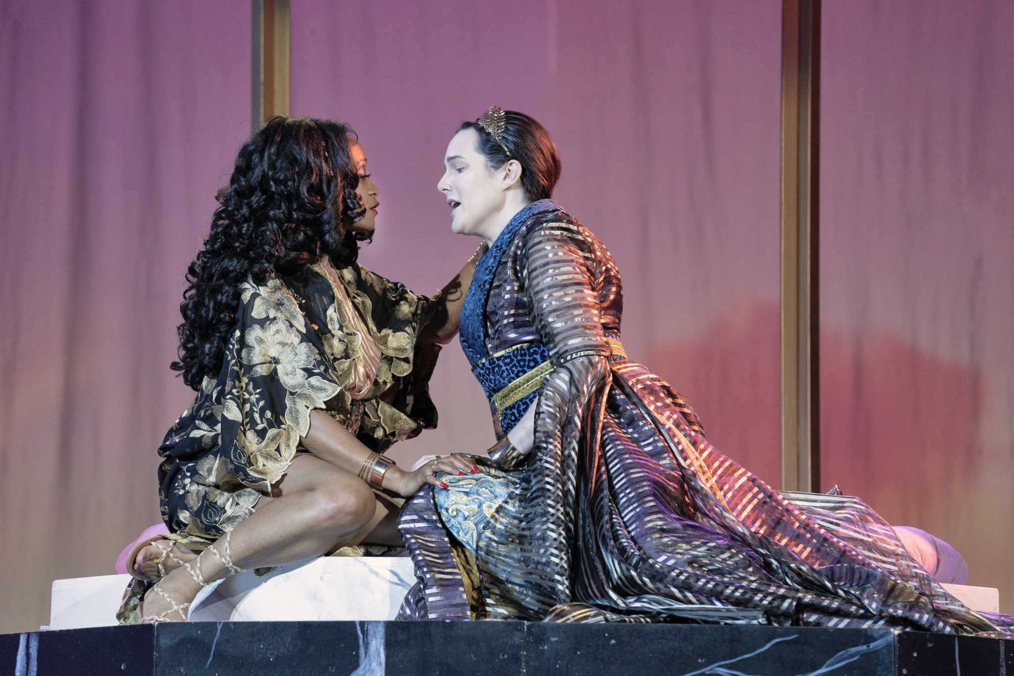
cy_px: 338
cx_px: 507
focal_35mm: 184
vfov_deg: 7.5
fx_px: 5182
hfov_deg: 11.2
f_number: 4.5
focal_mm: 184
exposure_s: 1/125
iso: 4000
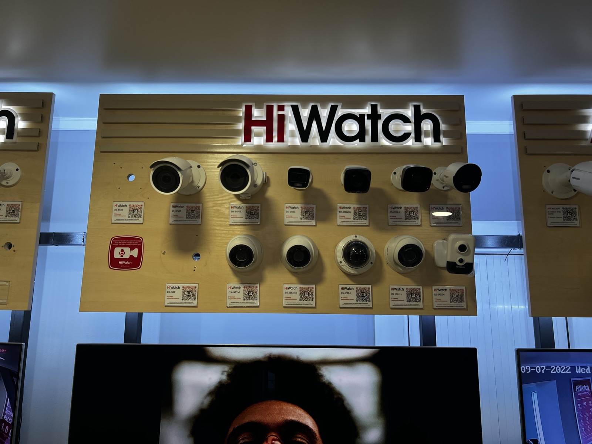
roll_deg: -0.6
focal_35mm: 26
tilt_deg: +10.7
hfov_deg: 67.3
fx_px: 445
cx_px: 296
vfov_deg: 53.1
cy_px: 222
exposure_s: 1/120
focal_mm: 5.7
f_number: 1.5
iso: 50
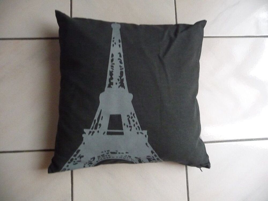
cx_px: 134
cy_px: 100
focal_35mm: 28
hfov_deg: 63.4
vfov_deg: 49.7
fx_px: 217
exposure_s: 1/15
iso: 800
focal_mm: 4.7
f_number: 3.3
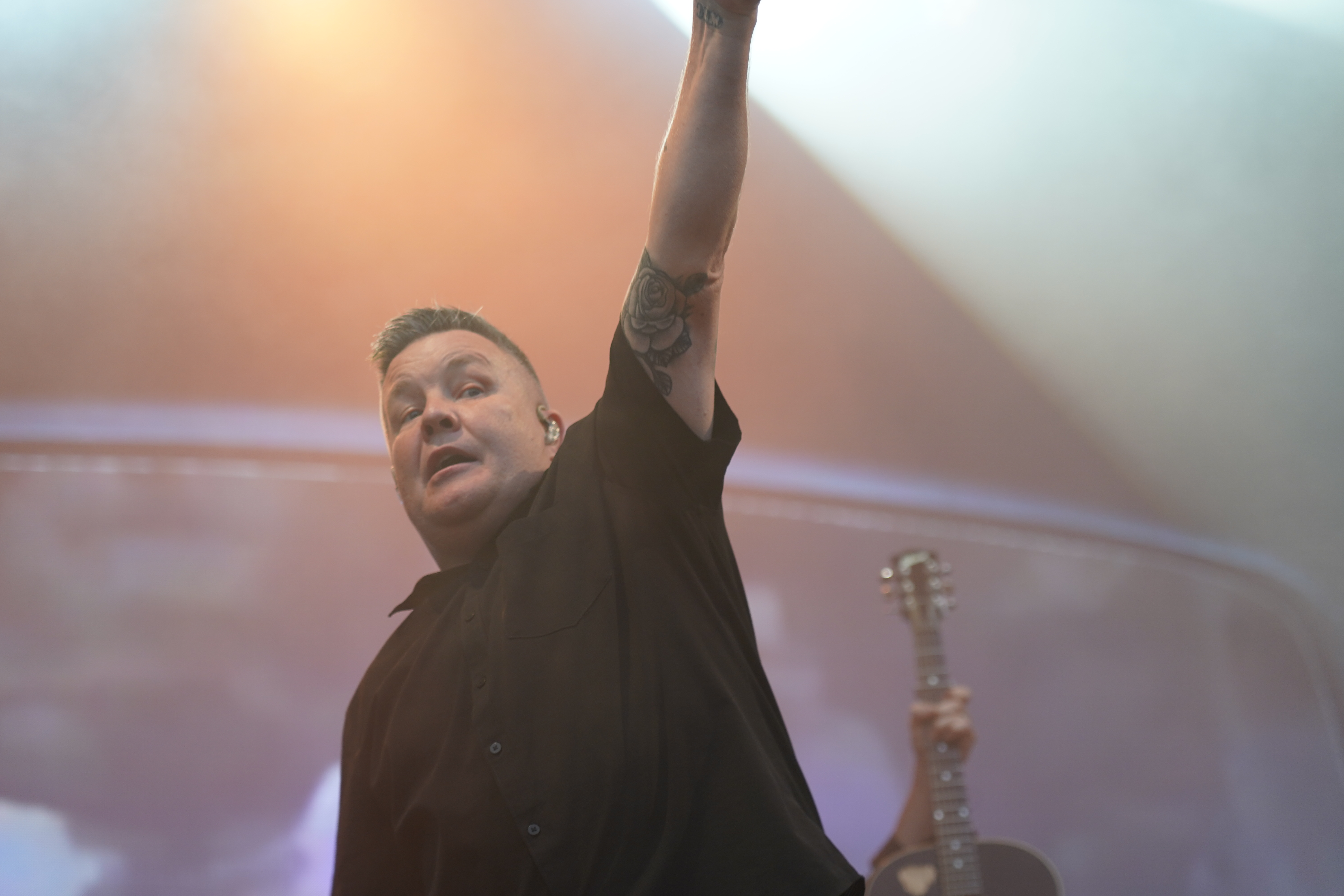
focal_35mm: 105
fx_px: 3920
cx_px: 672
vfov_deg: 13.0
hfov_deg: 19.5
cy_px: 448
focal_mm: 105
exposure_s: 1/160
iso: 500
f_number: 4
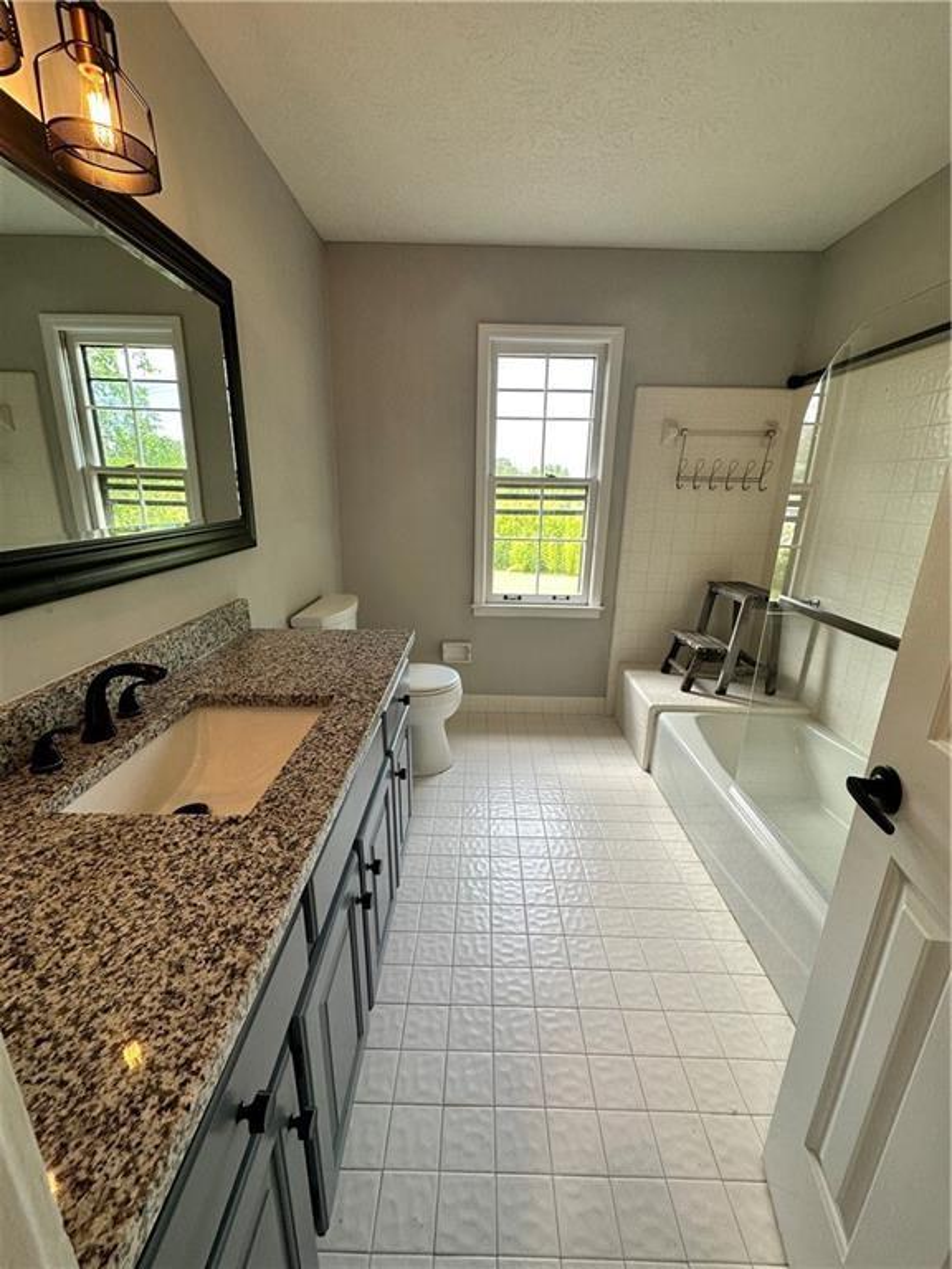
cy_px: 634
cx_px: 476
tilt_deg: -16.8
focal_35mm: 14
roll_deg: -1.4
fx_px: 513
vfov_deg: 102.1
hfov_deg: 85.7
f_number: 2.2
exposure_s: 1/120
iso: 100
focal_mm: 2.22
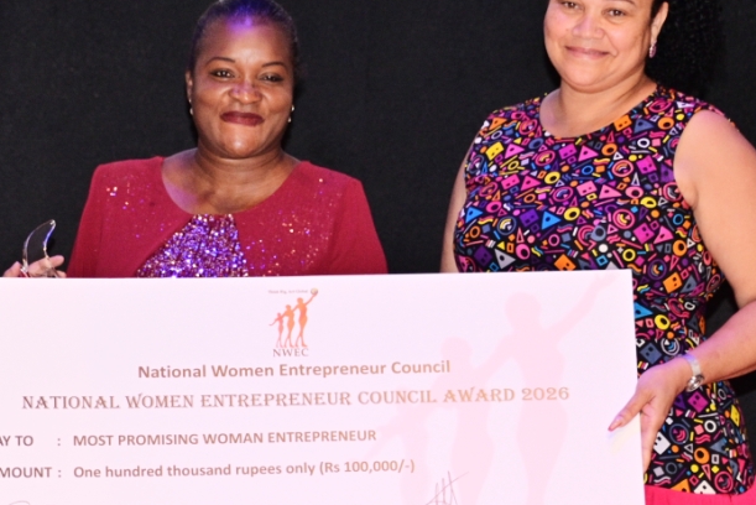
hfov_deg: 7.7
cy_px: 278
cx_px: 233
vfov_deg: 5.1
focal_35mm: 268
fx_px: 5630
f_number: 5.6
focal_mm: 160
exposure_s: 1/200
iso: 1600
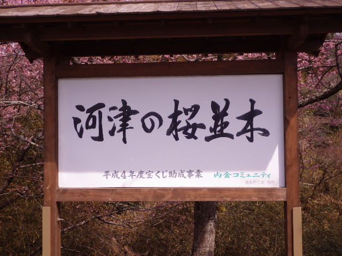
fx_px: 385
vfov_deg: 36.8
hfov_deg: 47.9
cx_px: 171
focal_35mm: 39
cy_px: 128
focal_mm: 6.9
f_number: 3.7
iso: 125
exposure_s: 1/1000
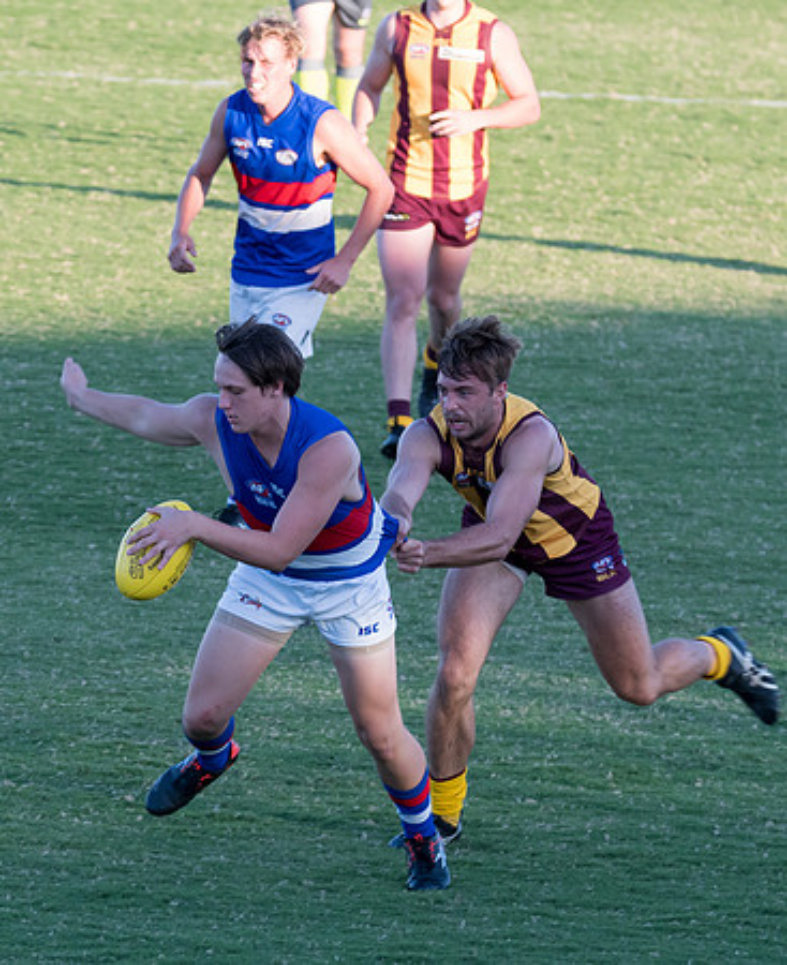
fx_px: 14475
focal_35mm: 503
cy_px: 482
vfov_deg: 3.8
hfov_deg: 3.1
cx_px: 260
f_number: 7.1
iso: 800
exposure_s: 1/500
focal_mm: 240
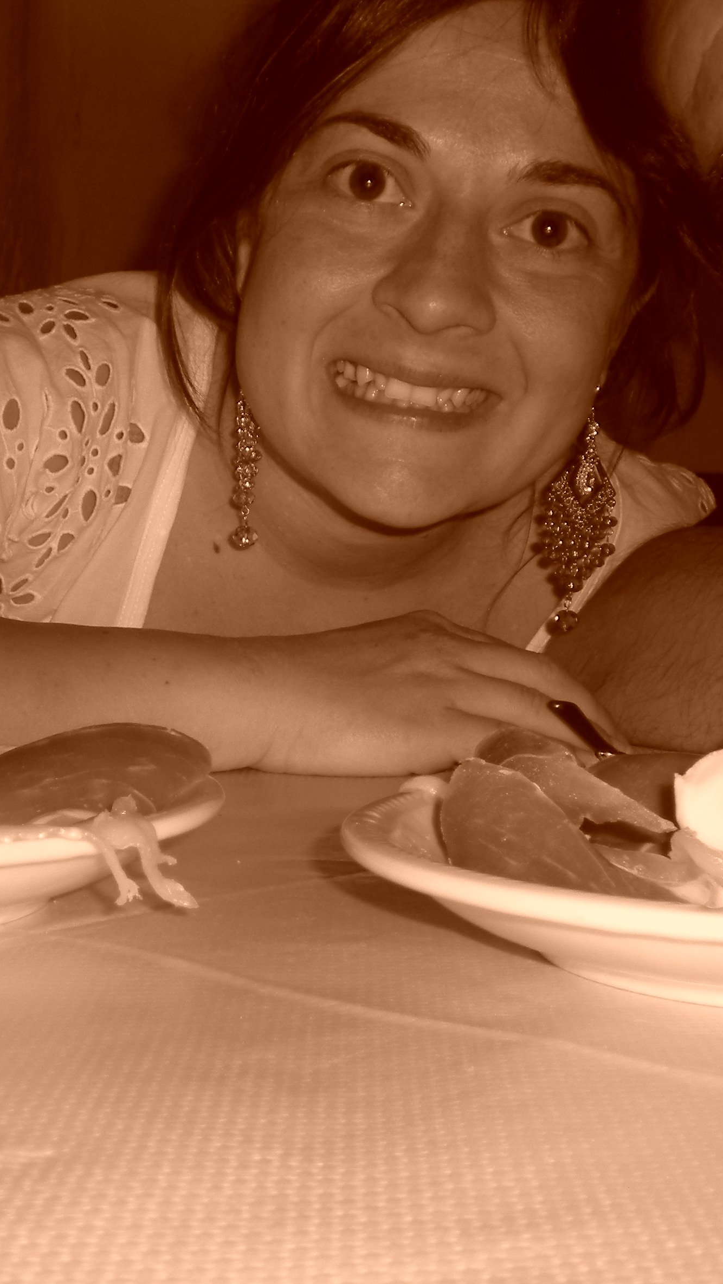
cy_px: 650
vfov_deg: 36.6
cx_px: 282
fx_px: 1942
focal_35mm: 57
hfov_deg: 21.1
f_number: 3.1
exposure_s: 1/60
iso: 64
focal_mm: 6.3
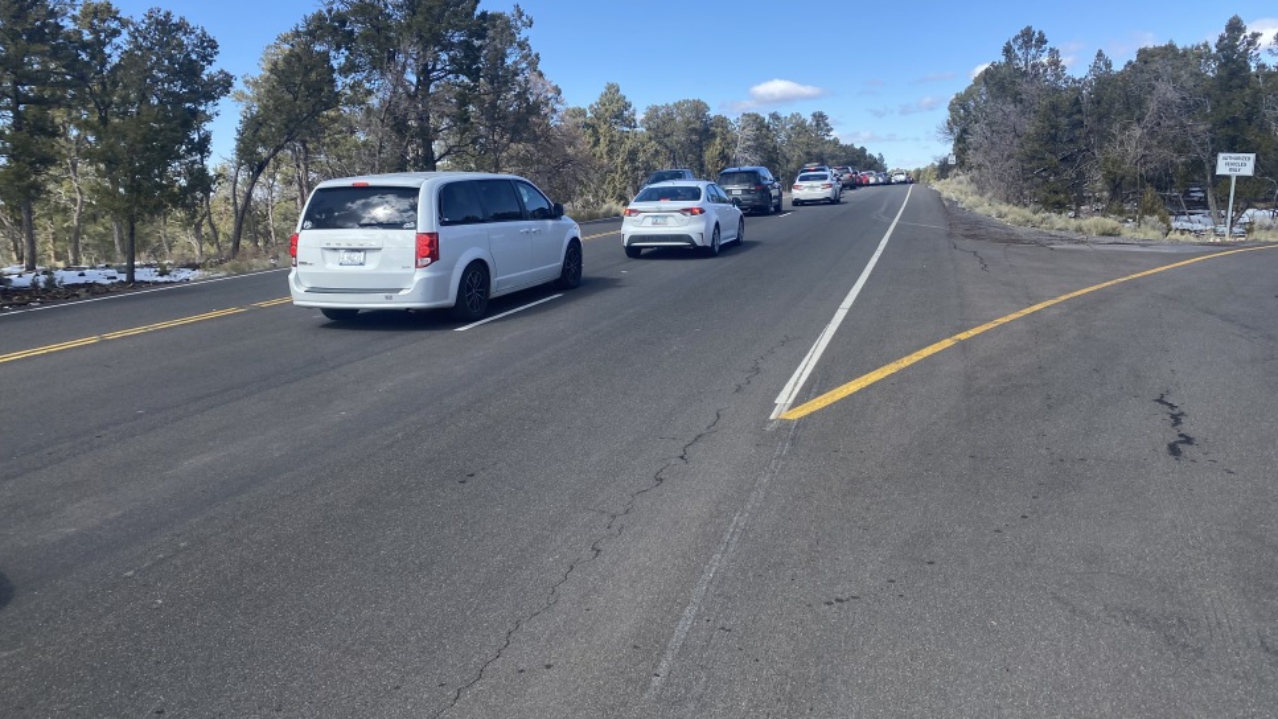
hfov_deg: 64.3
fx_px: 1017
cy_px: 300
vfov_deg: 38.8
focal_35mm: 30
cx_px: 650
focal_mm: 4.25
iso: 32
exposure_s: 1/1808
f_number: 1.8
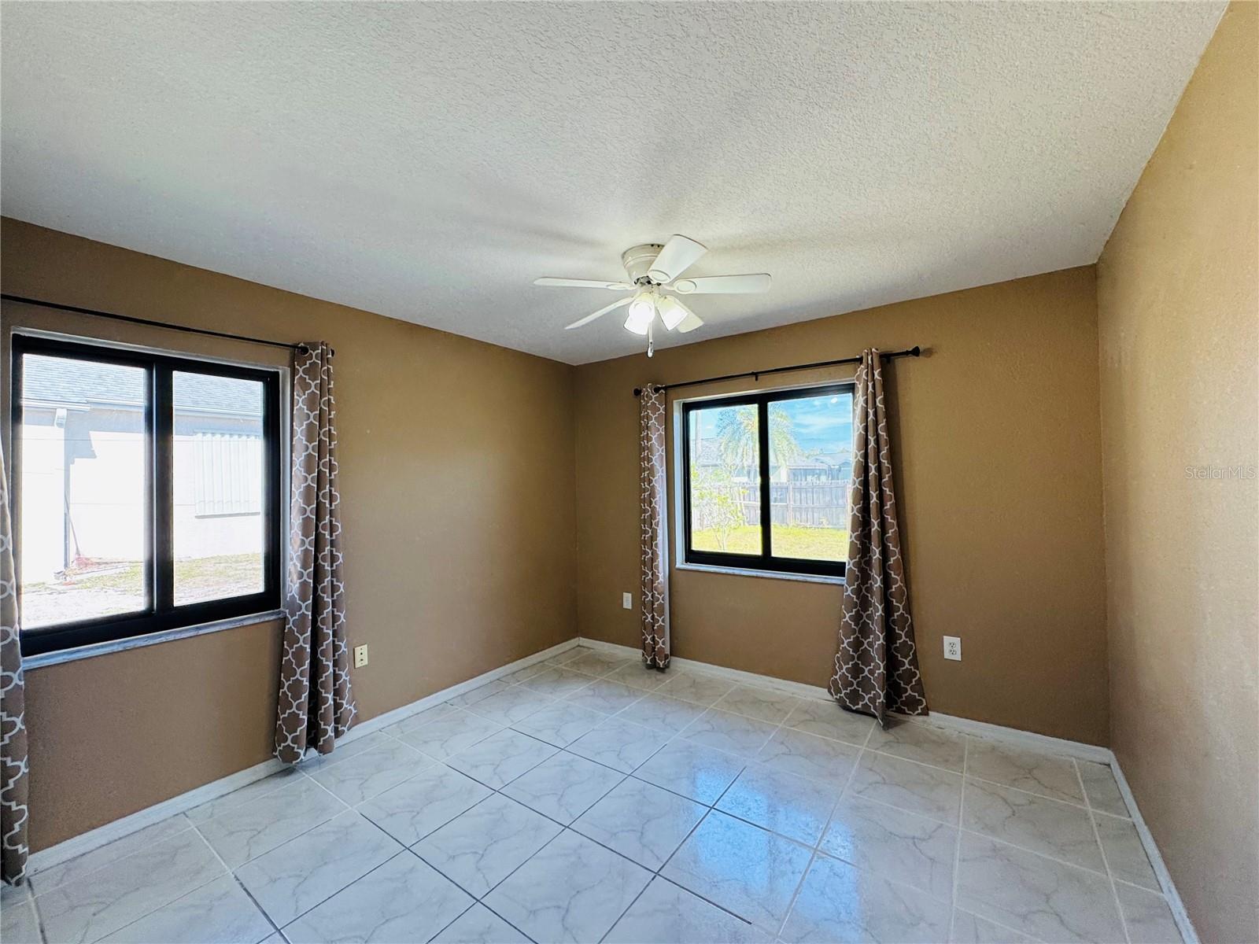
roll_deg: +0.6
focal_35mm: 14
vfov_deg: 85.7
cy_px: 472
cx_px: 630
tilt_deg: +1.2
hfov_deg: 102.1
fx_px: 509
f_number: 2.2
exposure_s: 1/99
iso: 125
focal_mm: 2.22
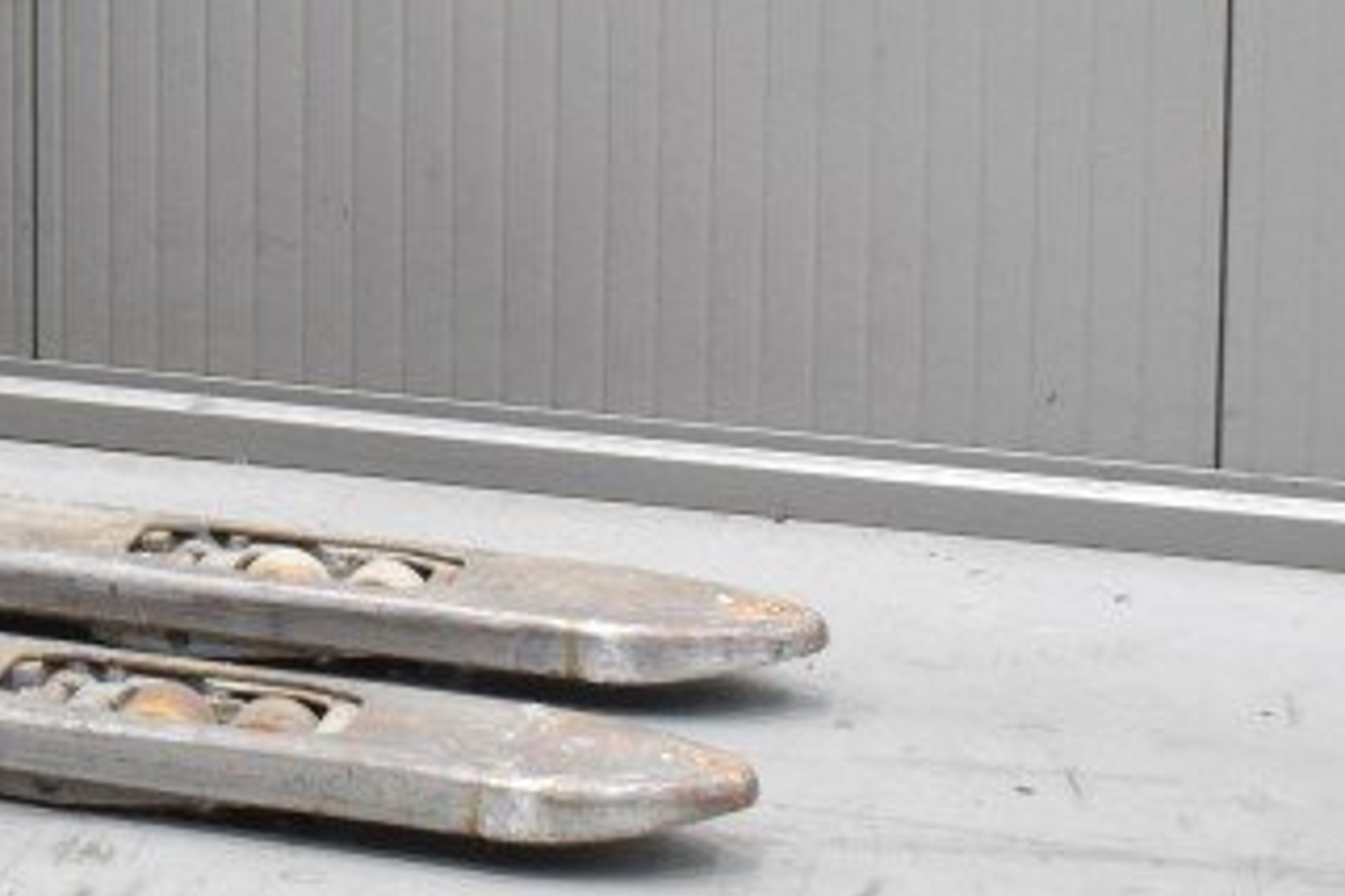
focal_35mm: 112
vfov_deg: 11.7
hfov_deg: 16.7
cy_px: -440
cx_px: -612
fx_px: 4184
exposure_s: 1/40
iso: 1600
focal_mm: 20
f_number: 4.5
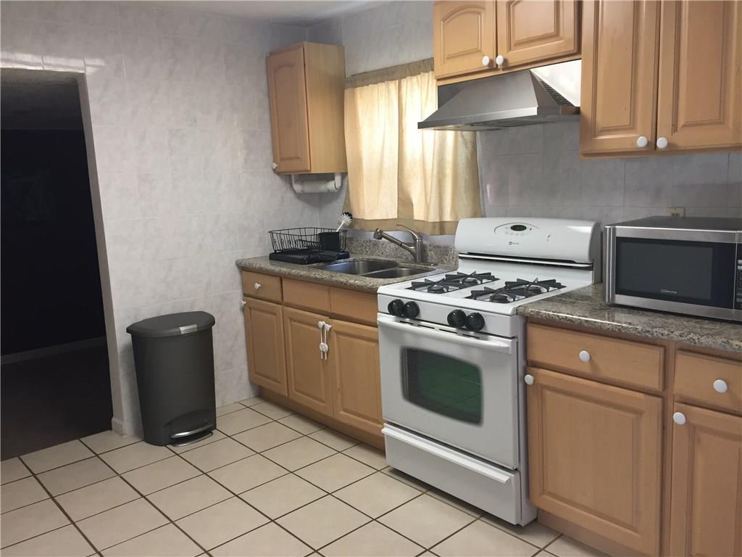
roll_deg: +2.9
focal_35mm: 29
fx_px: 622
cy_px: 278
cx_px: 371
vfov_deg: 48.2
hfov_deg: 61.7
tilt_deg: -10.1
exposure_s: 1/30
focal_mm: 4.15
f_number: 2.2
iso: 100
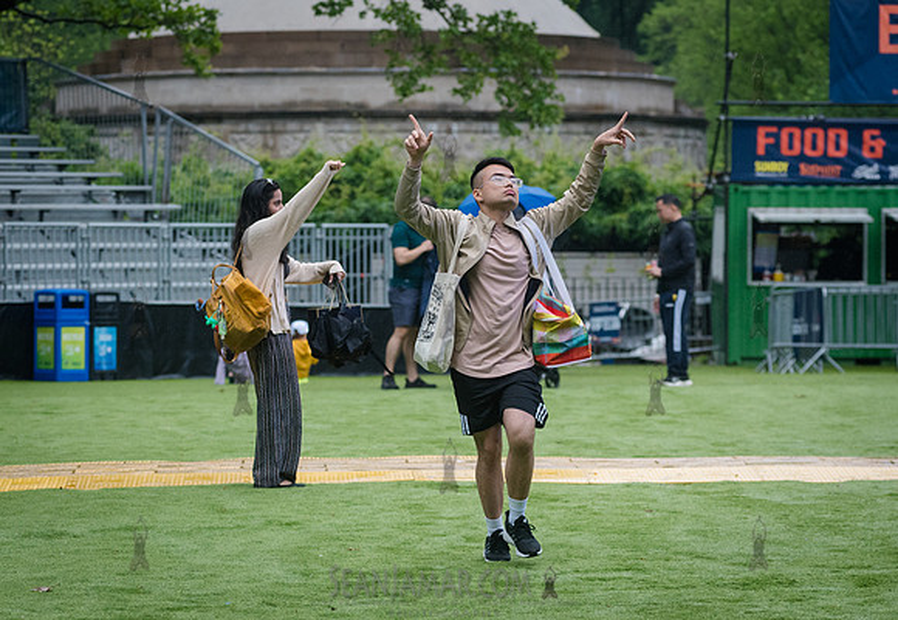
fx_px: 3948
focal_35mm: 157
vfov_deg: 9.0
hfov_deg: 13.0
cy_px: 318
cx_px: 390
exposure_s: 1/3200
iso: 2000
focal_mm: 125
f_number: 4.5
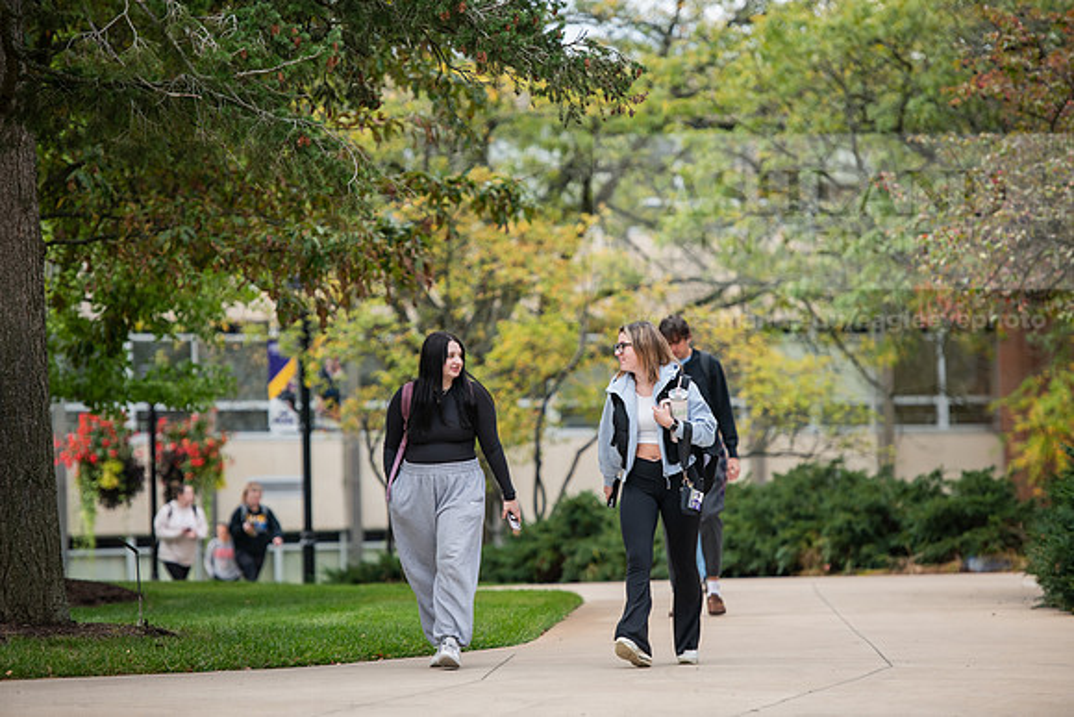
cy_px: 358
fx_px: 5073
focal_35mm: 170
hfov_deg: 12.1
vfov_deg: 8.1
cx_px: 537
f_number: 3.2
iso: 320
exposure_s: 1/400
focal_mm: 170
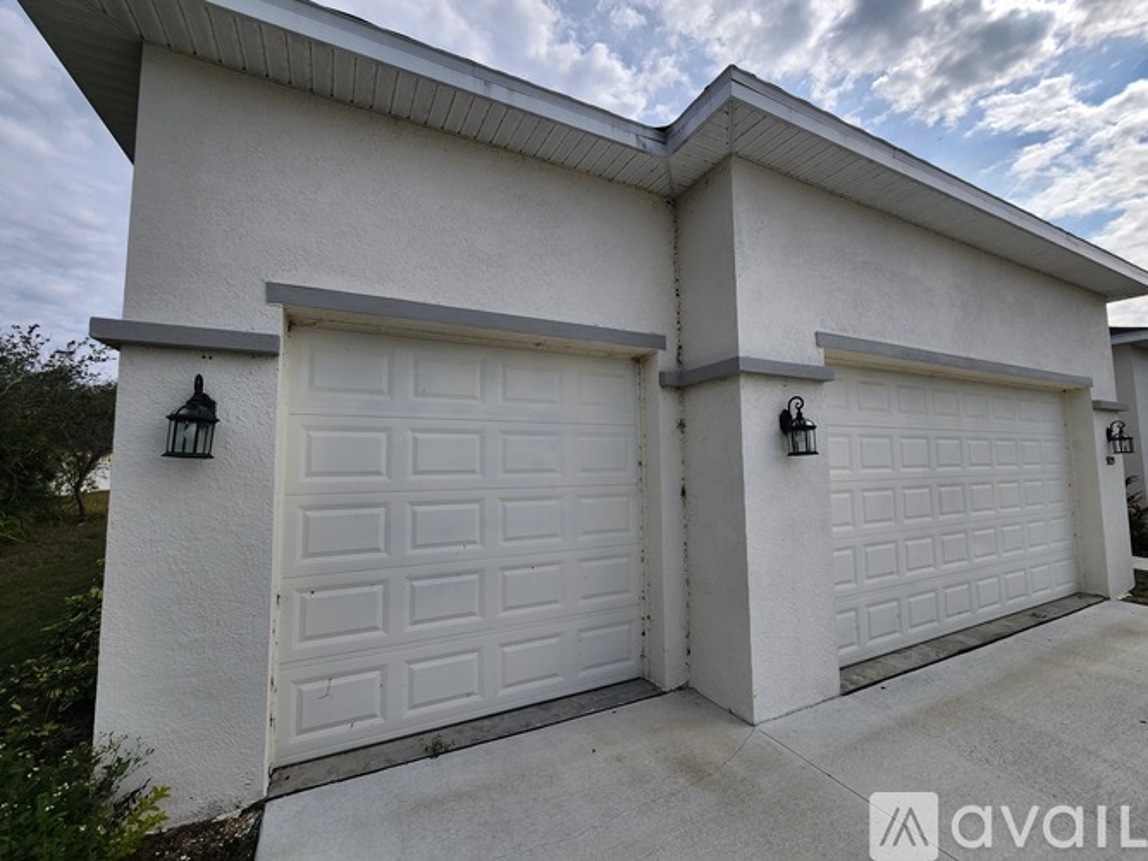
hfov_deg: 106.2
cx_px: 574
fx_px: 431
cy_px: 430
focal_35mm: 13
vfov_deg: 89.9
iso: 50
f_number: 2.2
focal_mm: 2.2
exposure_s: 1/4210
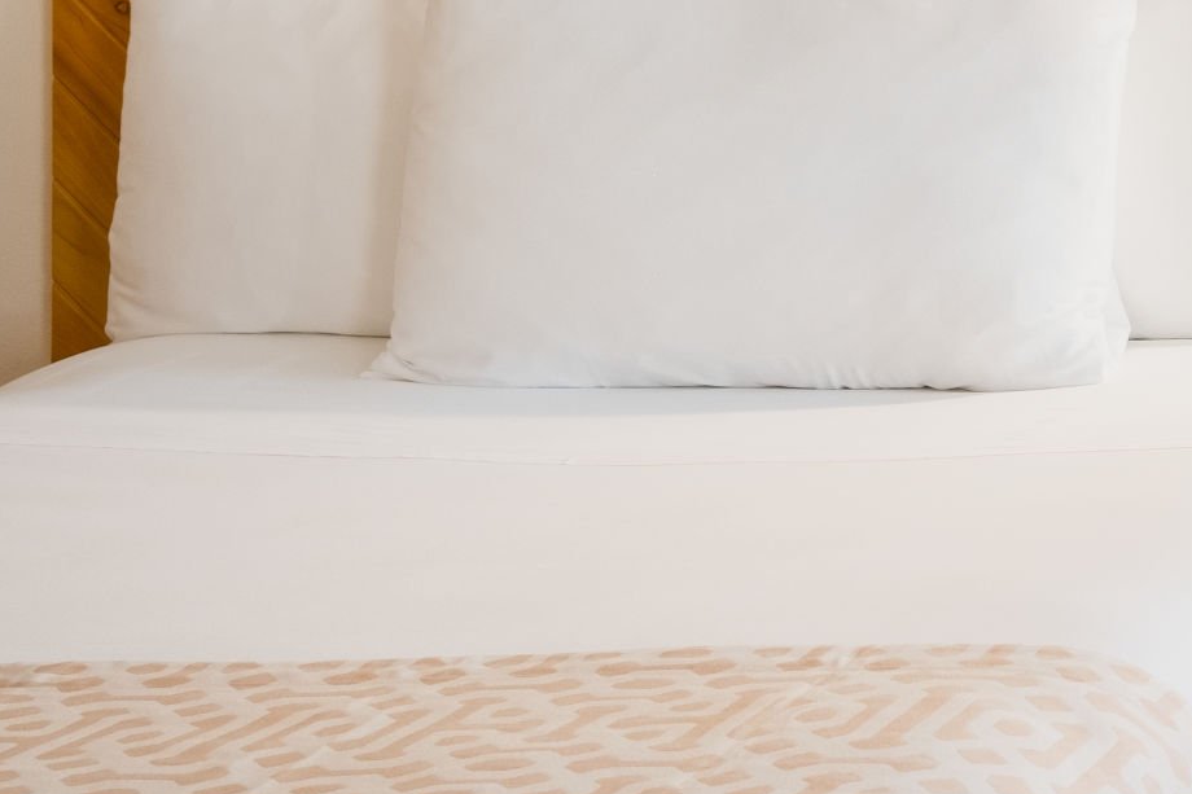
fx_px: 3244
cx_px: 1951
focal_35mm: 98
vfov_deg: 13.3
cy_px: -315
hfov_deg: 17.9
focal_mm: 19.1
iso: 500
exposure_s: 1/200
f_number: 6.4
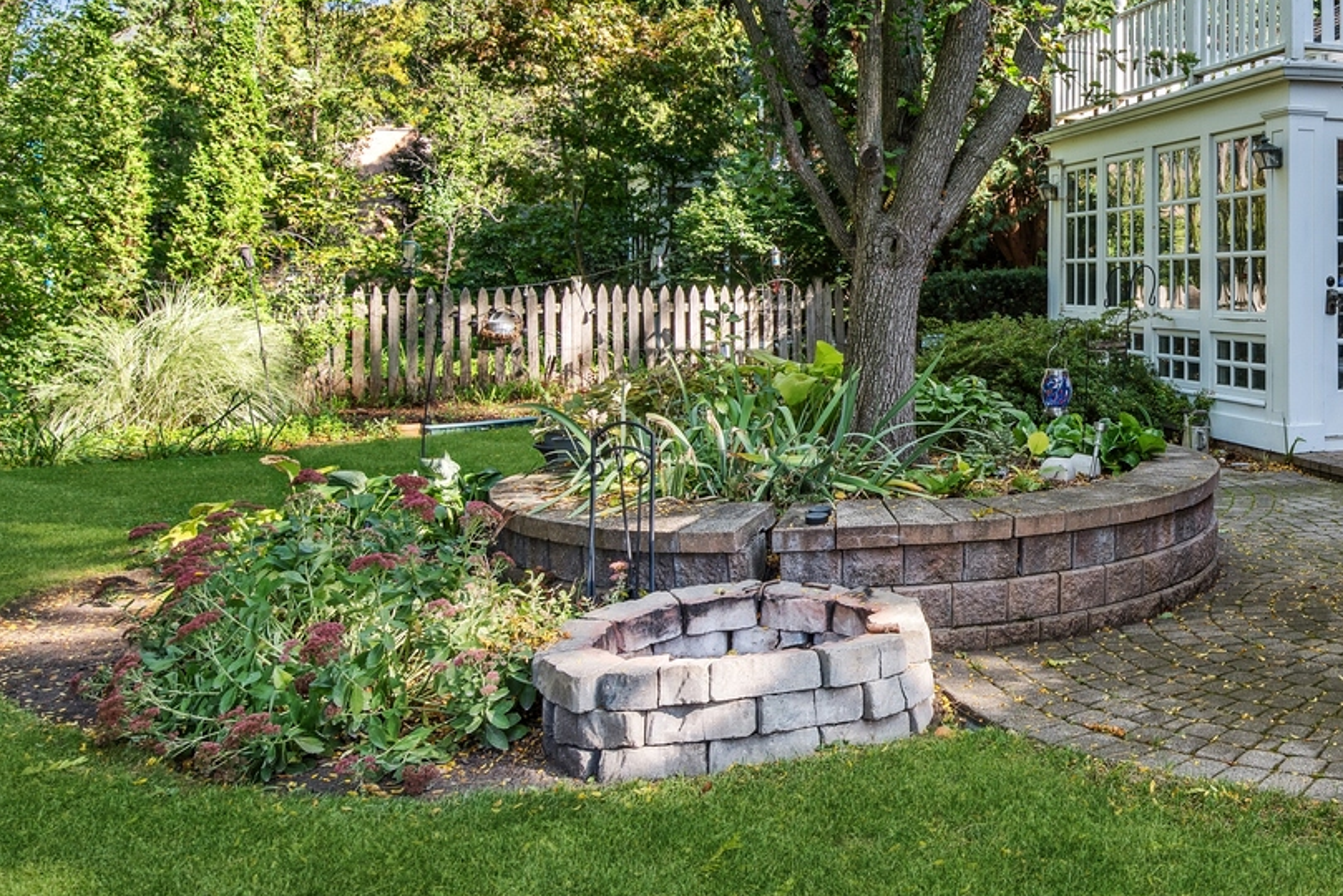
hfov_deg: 46.5
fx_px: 1418
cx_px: 1170
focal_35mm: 38
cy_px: 237
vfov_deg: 34.4
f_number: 9
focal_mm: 19
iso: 200
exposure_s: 1/20
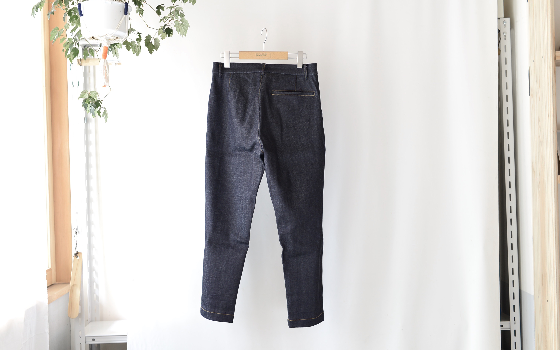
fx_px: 794
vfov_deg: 24.9
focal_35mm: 52
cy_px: 180
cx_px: 281
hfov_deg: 38.9
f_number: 2.8
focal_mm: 50
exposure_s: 1/20
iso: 400
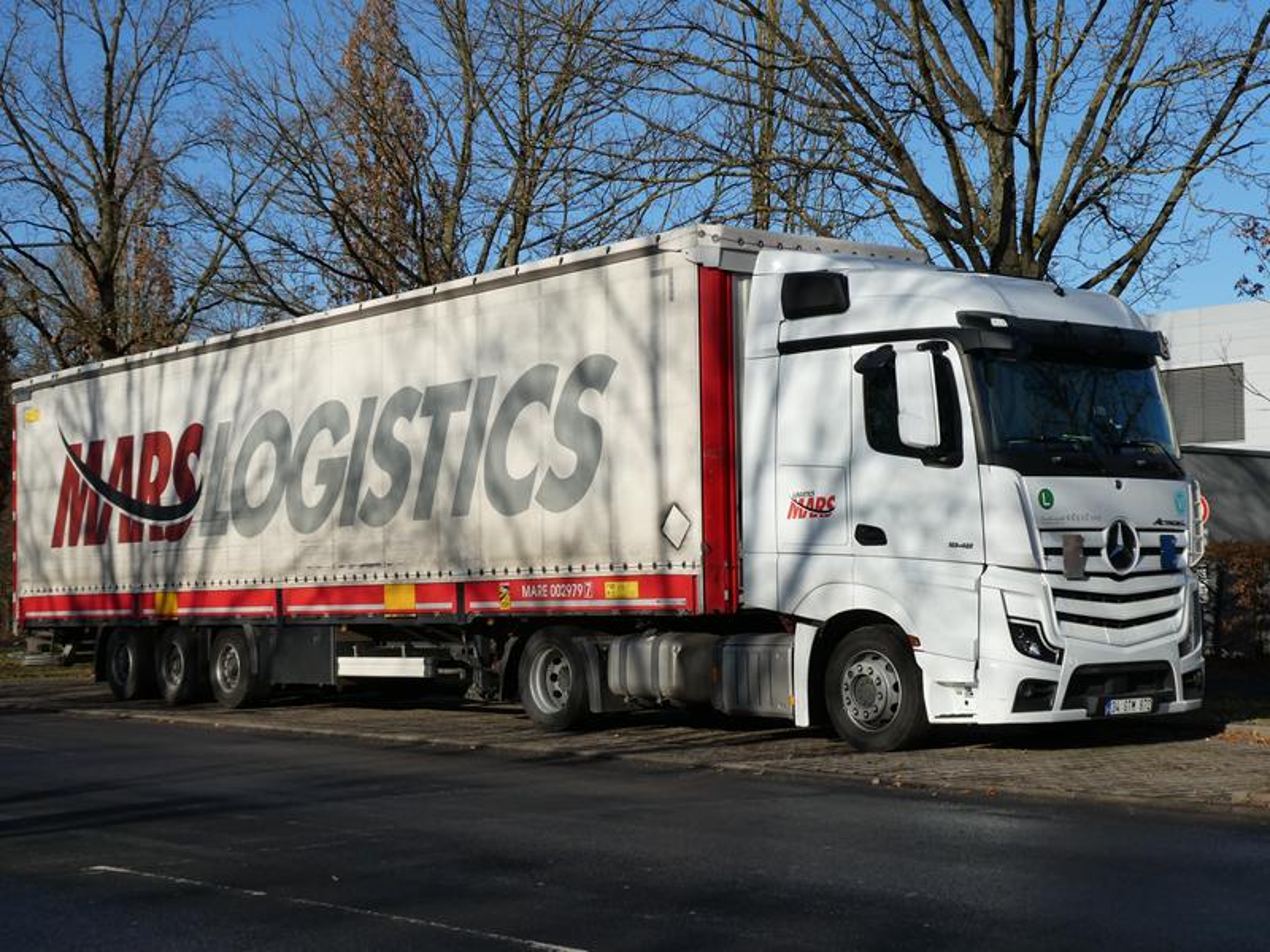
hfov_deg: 35.5
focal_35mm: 54
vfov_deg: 27.0
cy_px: 476
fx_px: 1981
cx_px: 635
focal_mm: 9.6
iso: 80
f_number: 4.1
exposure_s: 1/800
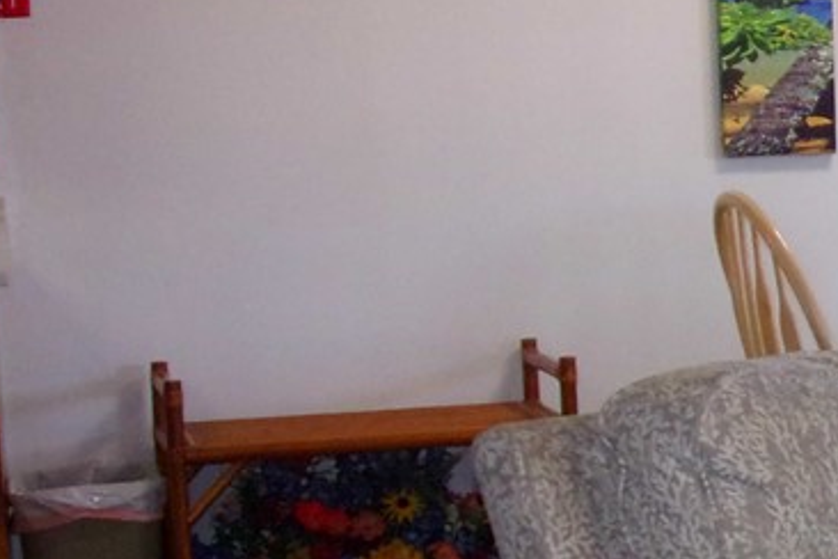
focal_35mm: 134
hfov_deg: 14.5
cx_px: 1147
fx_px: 3119
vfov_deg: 10.2
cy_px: 378
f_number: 4.1
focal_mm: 8.3
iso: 200
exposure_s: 1/34
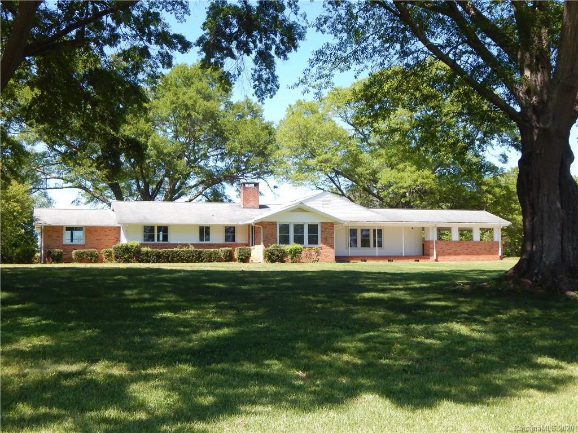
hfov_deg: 43.9
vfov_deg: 33.6
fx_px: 718
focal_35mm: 43
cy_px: 216
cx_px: 289
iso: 125
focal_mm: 7.7
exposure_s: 1/400
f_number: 3.6
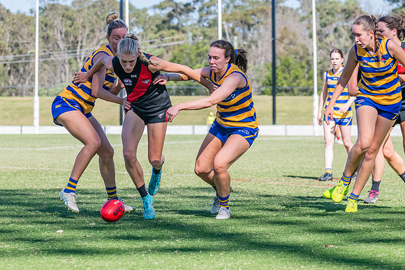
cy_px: 143
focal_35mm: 198
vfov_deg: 6.9
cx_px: 173
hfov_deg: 10.4
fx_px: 2233
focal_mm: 170
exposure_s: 1/1250
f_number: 9
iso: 800
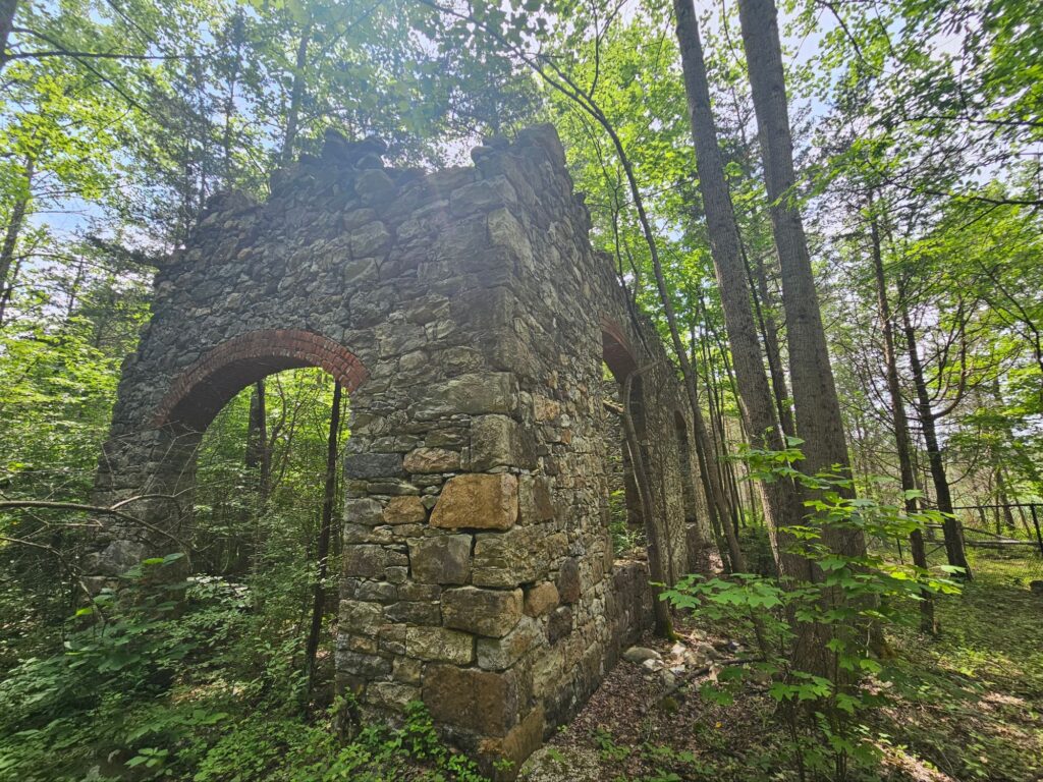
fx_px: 392
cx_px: 522
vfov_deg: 89.9
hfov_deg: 106.2
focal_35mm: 13
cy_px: 391
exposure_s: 1/396
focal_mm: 2.2
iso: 50
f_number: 2.2
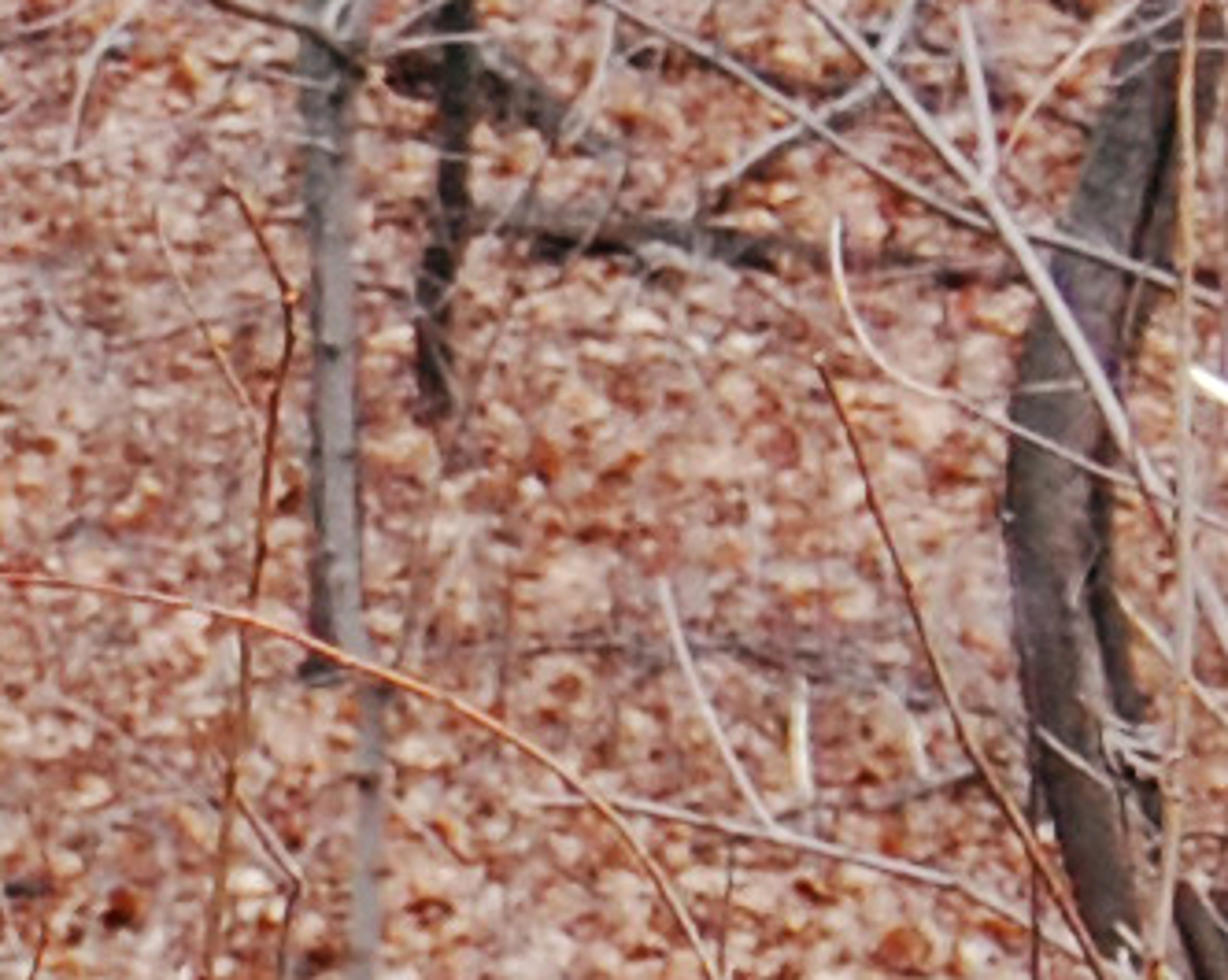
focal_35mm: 408
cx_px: -1761
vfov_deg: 3.8
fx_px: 14815
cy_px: 902
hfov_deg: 4.6
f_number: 6.3
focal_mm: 32
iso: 800
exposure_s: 1/160
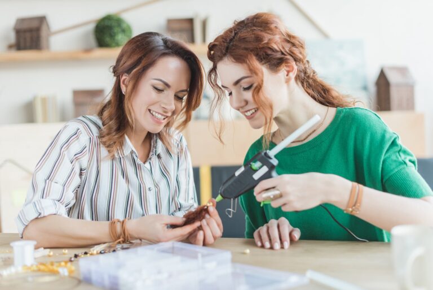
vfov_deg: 27.0
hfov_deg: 39.6
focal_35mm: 50
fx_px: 602
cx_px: 216
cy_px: 145
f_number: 2.2
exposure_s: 1/200
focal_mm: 50
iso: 800
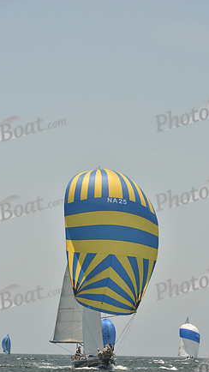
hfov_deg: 6.9
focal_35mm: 175
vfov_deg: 12.3
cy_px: 246
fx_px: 1725
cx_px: 111
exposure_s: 1/640
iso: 250
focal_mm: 125
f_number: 7.1
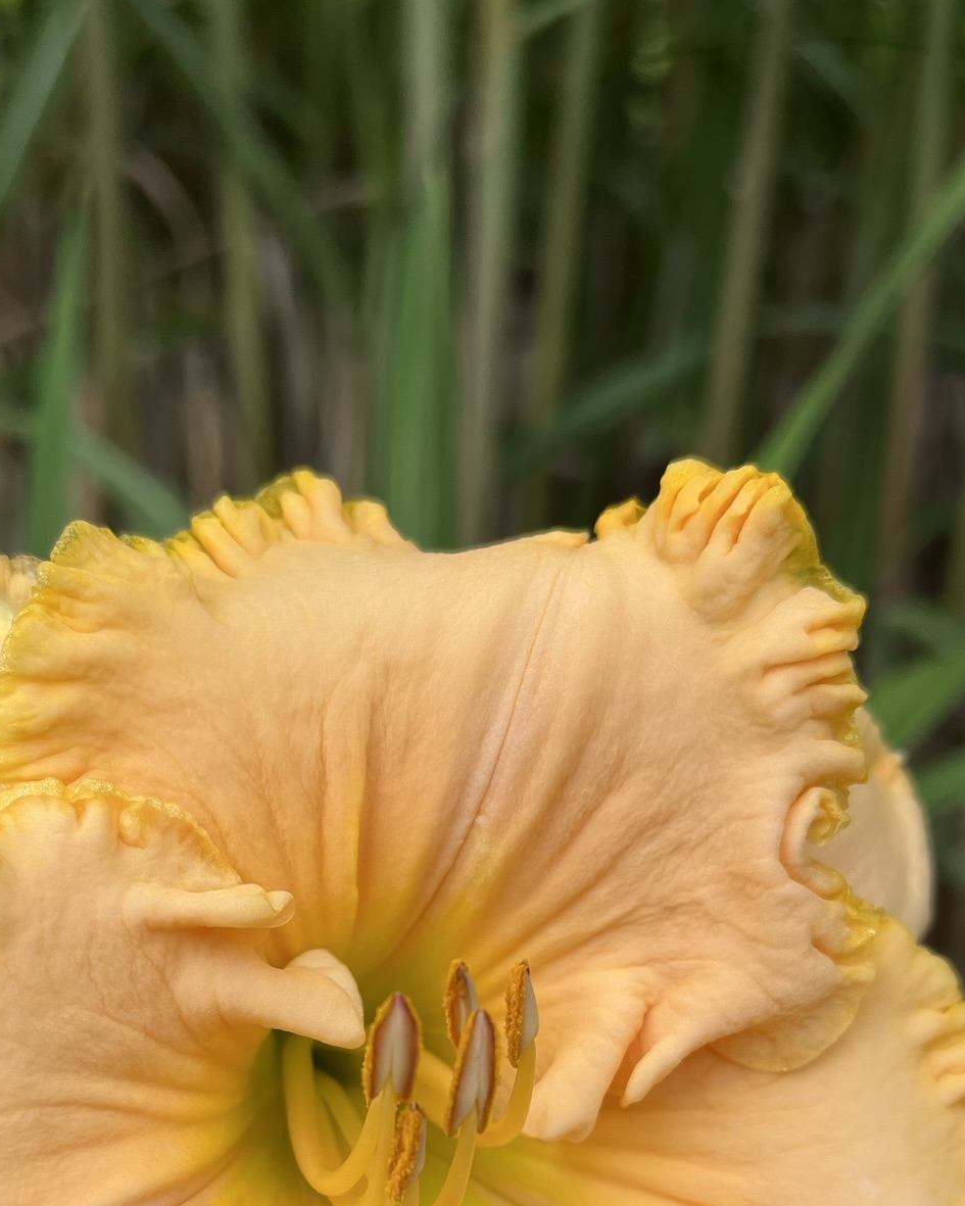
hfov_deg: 34.0
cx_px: 368
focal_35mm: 44
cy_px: 1024
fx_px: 1571
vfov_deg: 39.7
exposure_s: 1/1497
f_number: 1.6
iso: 50
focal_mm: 5.1
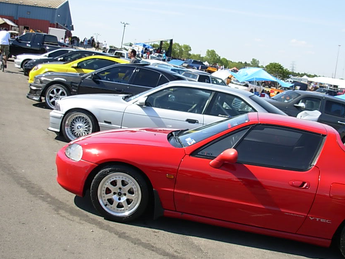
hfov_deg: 40.2
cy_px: 121
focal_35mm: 47
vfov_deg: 30.9
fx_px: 468
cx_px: 212
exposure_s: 1/704
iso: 50
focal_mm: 6.3
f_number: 2.9
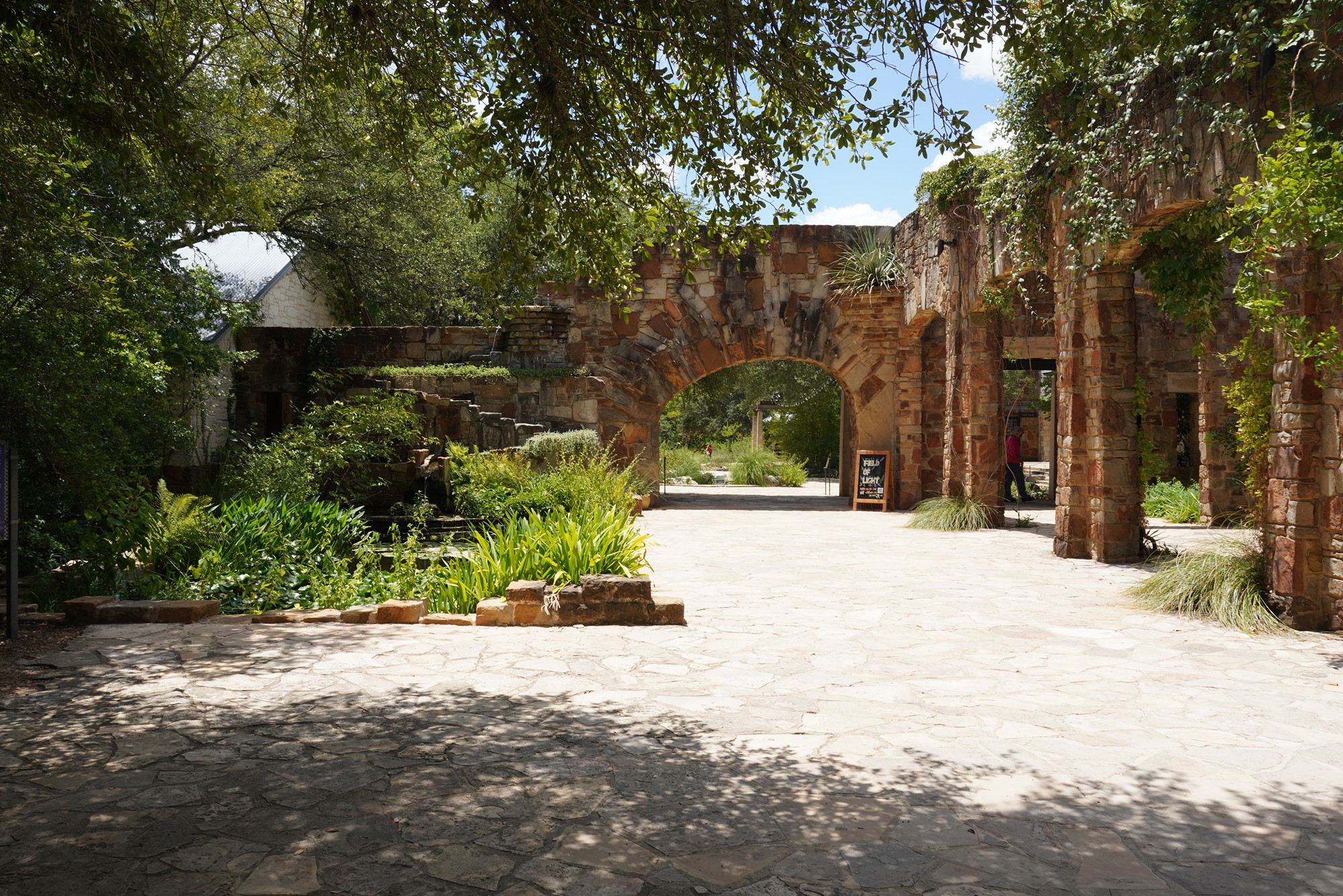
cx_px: 672
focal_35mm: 28
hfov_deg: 65.5
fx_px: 1045
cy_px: 448
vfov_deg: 46.4
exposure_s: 1/100
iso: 160
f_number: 14
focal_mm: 28
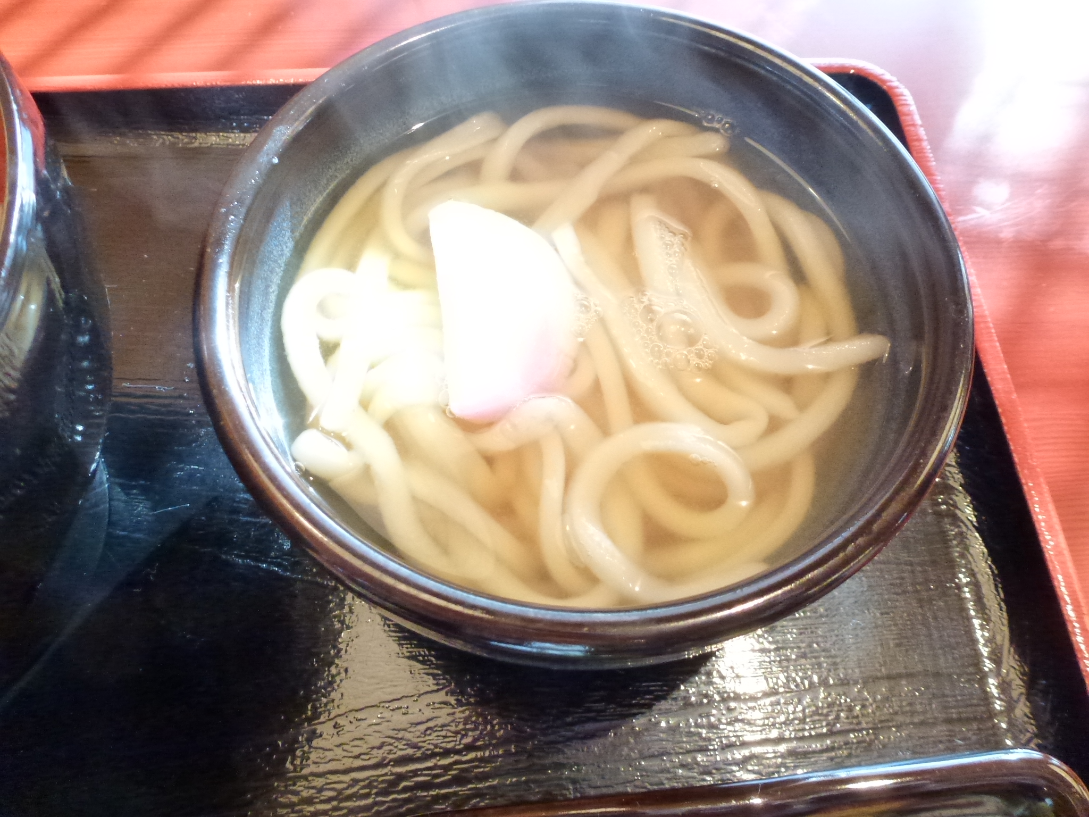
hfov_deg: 71.6
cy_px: 408
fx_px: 755
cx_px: 544
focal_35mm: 24
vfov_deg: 56.8
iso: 800
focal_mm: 4.3
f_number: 3.3
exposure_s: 1/50
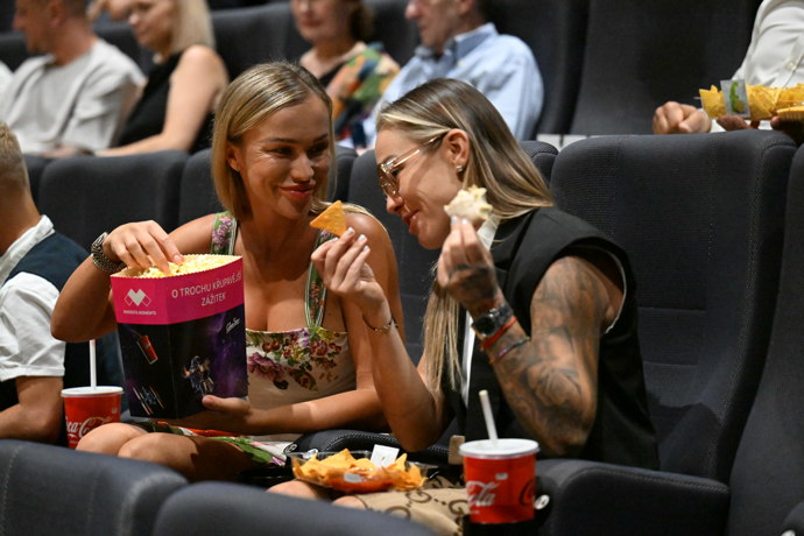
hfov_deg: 19.6
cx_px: 402
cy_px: 268
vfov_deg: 13.2
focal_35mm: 104
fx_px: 2322
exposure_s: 1/200
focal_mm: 104
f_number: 2.8
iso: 20000
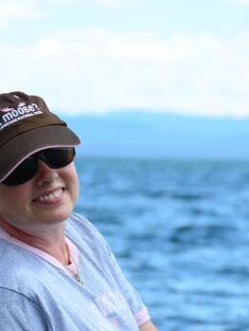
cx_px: 47
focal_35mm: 216
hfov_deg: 6.9
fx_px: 2070
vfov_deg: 9.2
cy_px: 194
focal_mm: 82
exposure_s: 1/640
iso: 200
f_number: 6.3
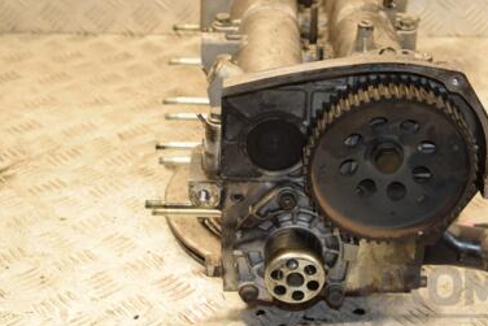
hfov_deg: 24.2
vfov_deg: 16.3
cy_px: 113
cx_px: 305
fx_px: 1136
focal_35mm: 84
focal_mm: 35
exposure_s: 1/160
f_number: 5
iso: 800
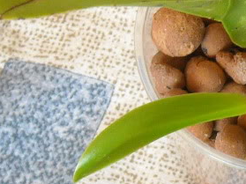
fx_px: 1982
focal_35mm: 279
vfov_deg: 5.3
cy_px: 63
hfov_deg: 7.0
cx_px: 364
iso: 496
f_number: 3.9
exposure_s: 1/125
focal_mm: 12.3
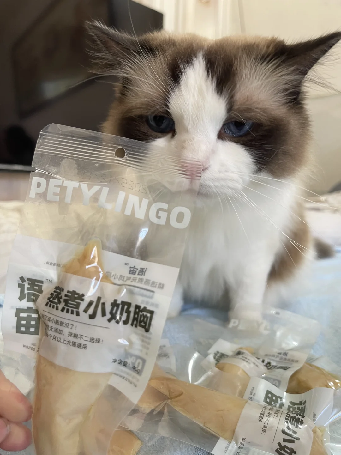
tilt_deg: -6.6
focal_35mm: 26
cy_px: 228
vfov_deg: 67.3
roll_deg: -2.7
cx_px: 170
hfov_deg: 53.1
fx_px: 341
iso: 125
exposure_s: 1/61
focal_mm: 5.1
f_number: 1.6
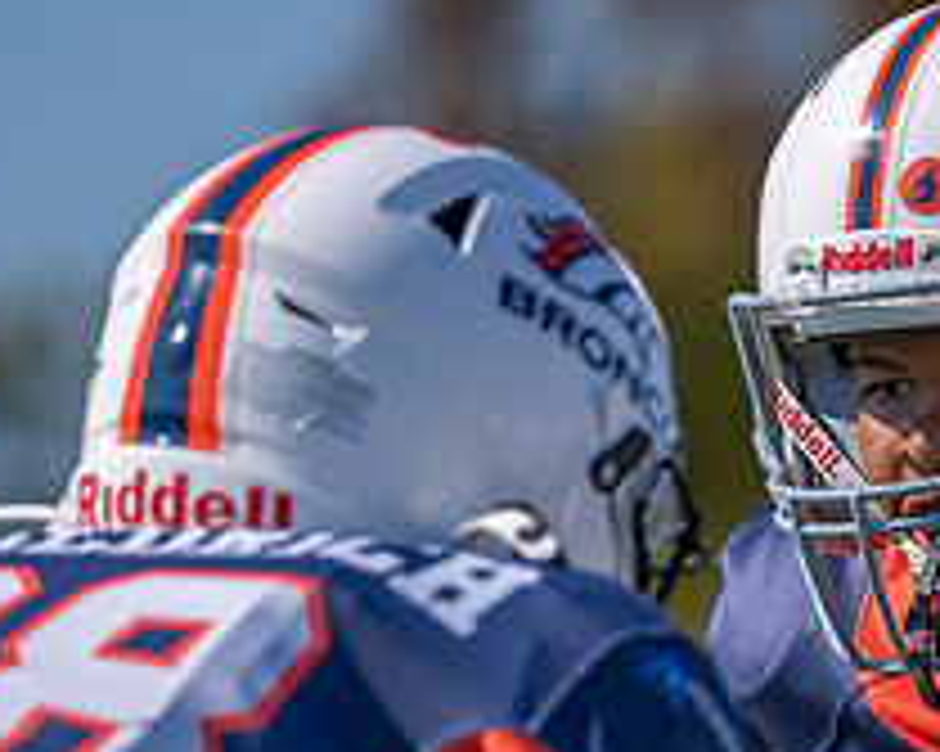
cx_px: 1383
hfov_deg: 3.2
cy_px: 695
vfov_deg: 2.6
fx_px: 16851
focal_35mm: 606
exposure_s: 1/3200
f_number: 2.8
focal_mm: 200
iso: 100
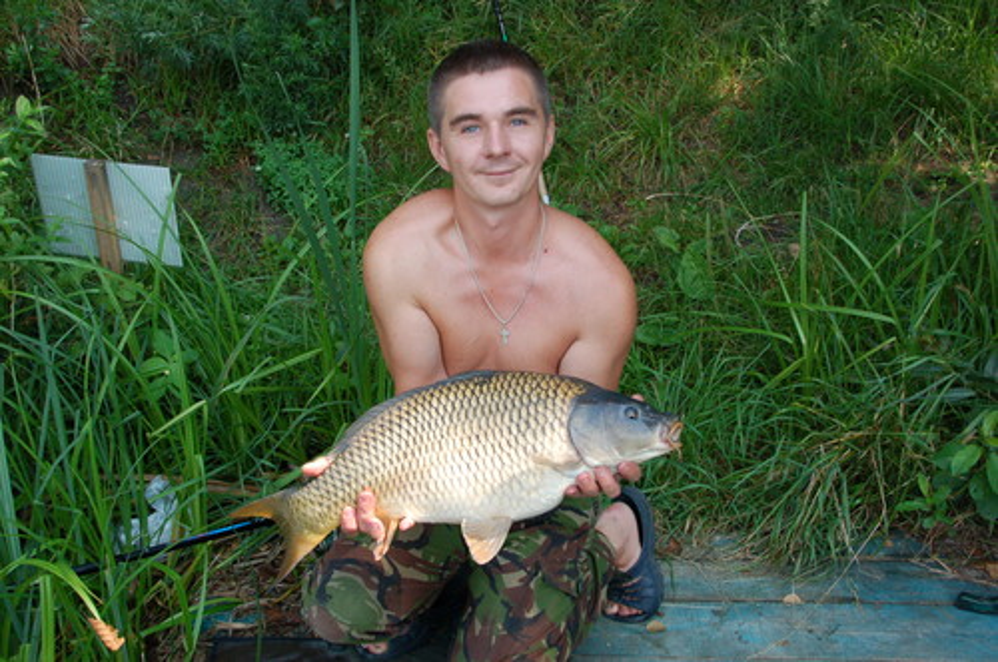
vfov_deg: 30.8
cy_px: 331
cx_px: 499
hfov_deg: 45.0
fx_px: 1204
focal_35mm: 44
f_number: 9
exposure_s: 1/320
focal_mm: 29
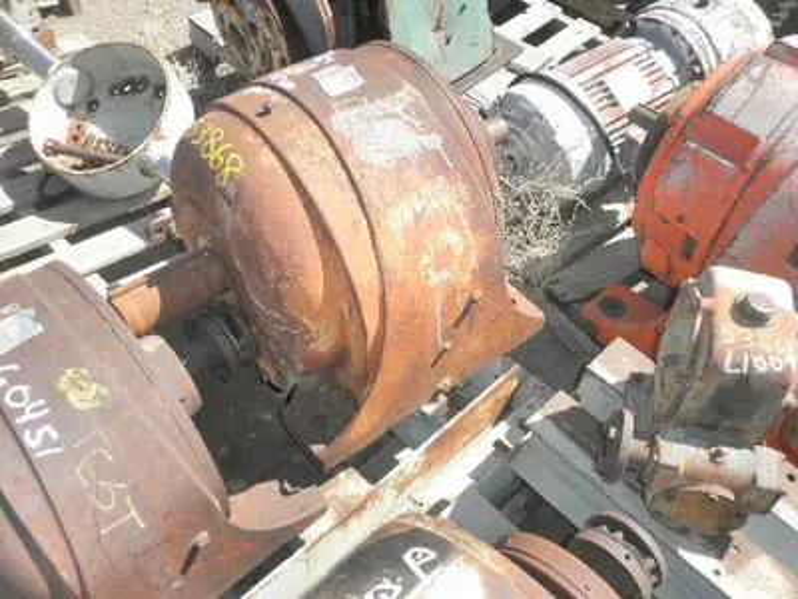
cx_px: 399
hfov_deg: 52.6
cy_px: 300
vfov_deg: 40.7
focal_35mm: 35
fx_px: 807
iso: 64
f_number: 3.2
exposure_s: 1/500
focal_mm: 6.1
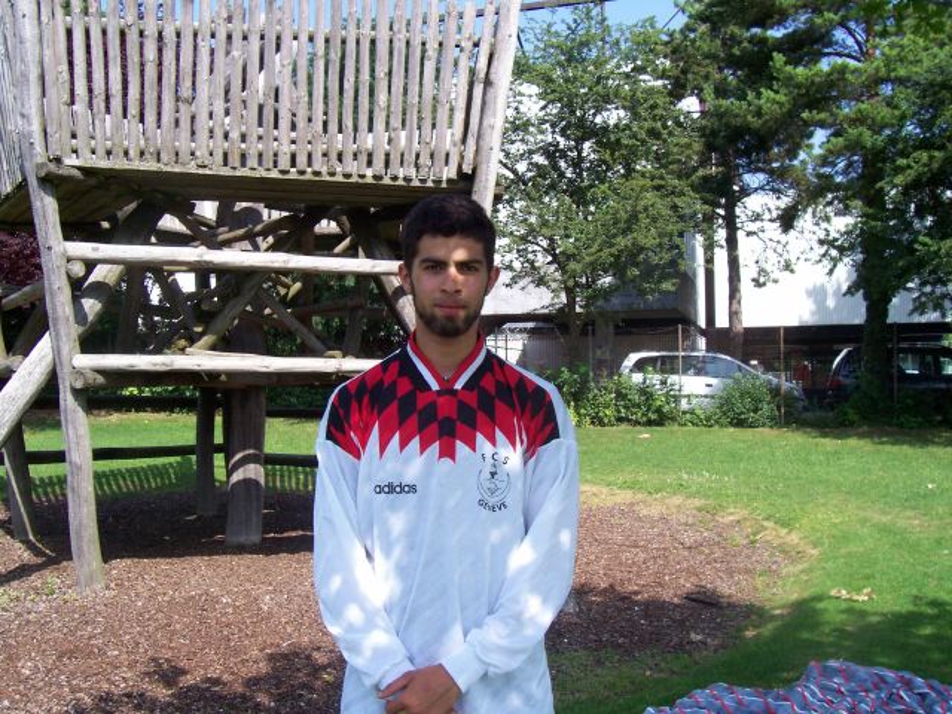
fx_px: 935
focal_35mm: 34
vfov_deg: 41.8
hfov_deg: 54.0
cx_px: 476
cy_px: 357
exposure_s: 1/238
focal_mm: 5.6
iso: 80
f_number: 5.1
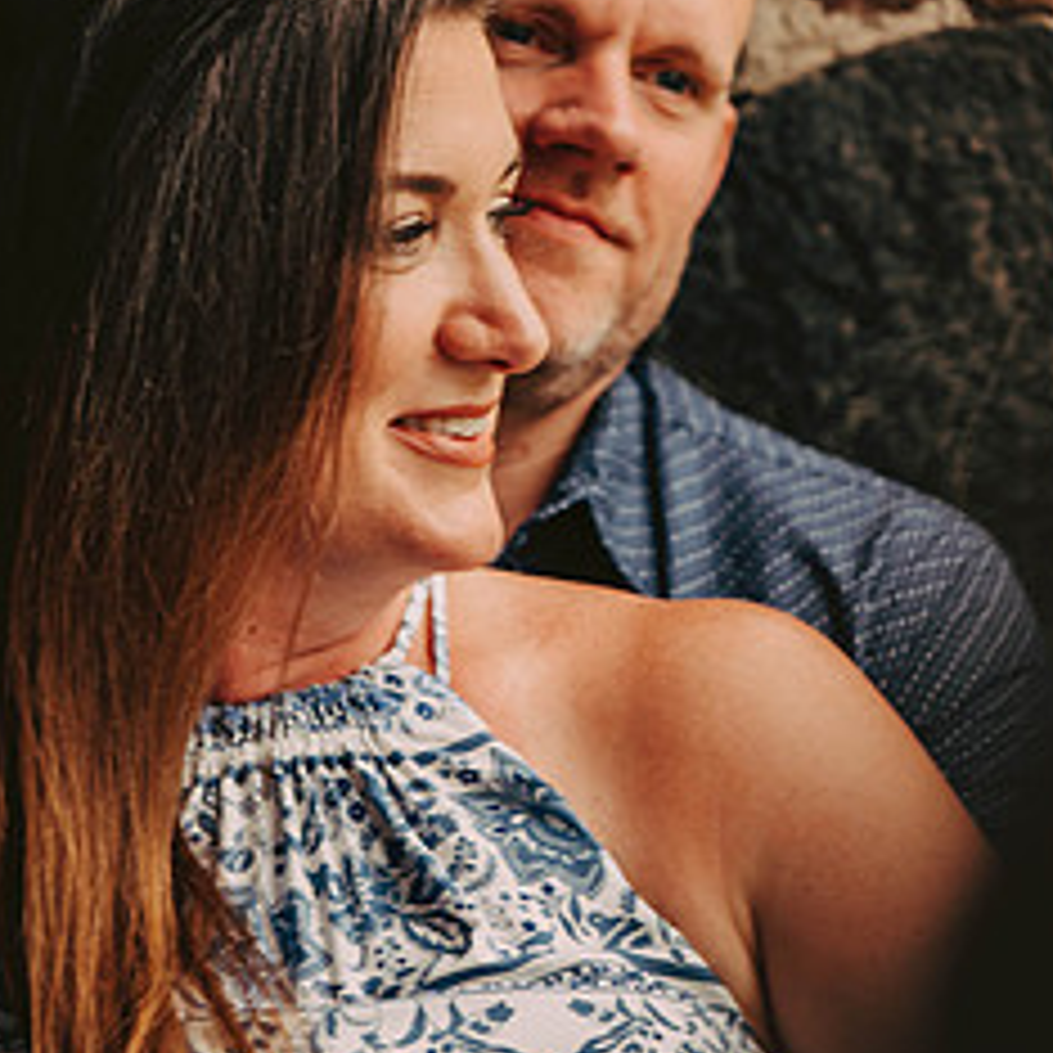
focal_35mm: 316
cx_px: 765
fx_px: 10875
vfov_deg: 5.5
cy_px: 439
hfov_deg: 5.5
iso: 320
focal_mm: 150
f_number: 2.8
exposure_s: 1/100
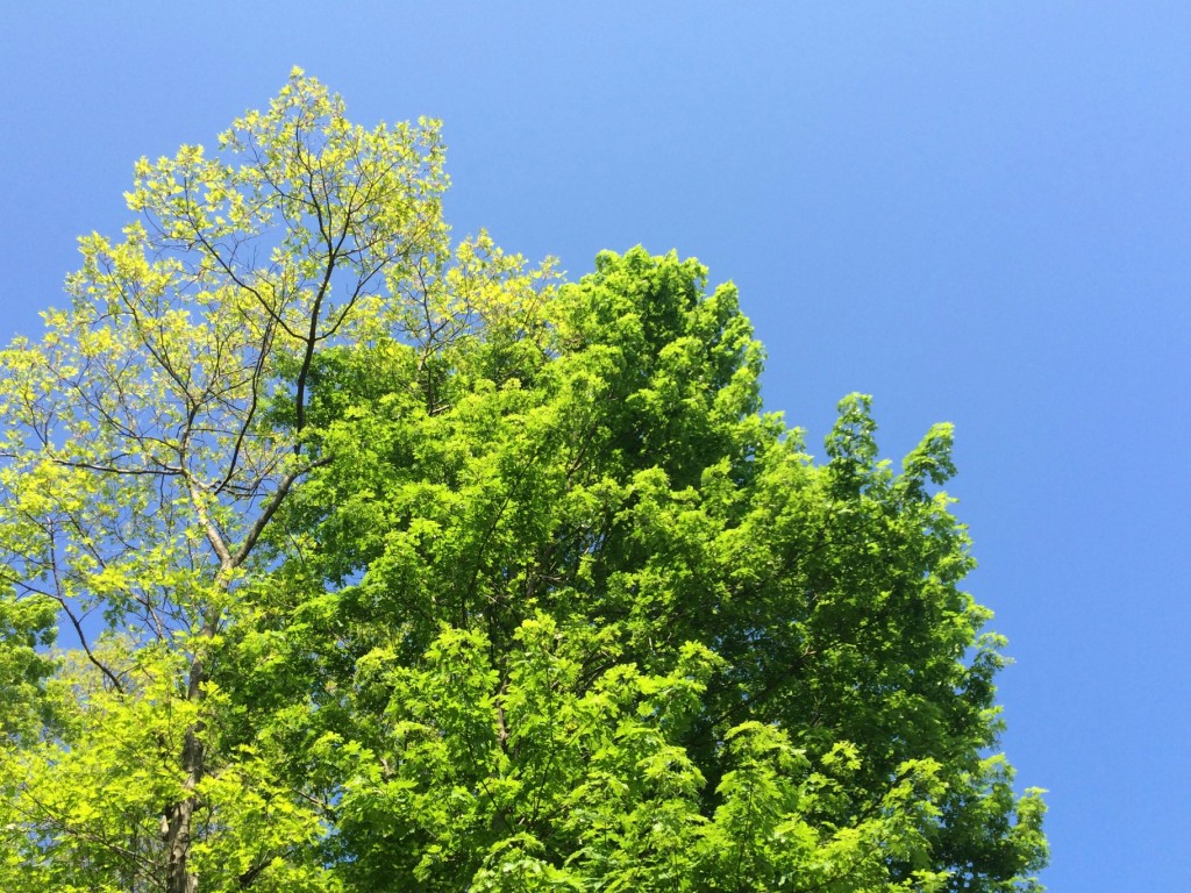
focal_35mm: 29
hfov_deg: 61.7
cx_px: 596
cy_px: 446
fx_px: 998
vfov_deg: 48.2
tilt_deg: +70.5
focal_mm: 4.15
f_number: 2.2
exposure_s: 1/760
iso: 32
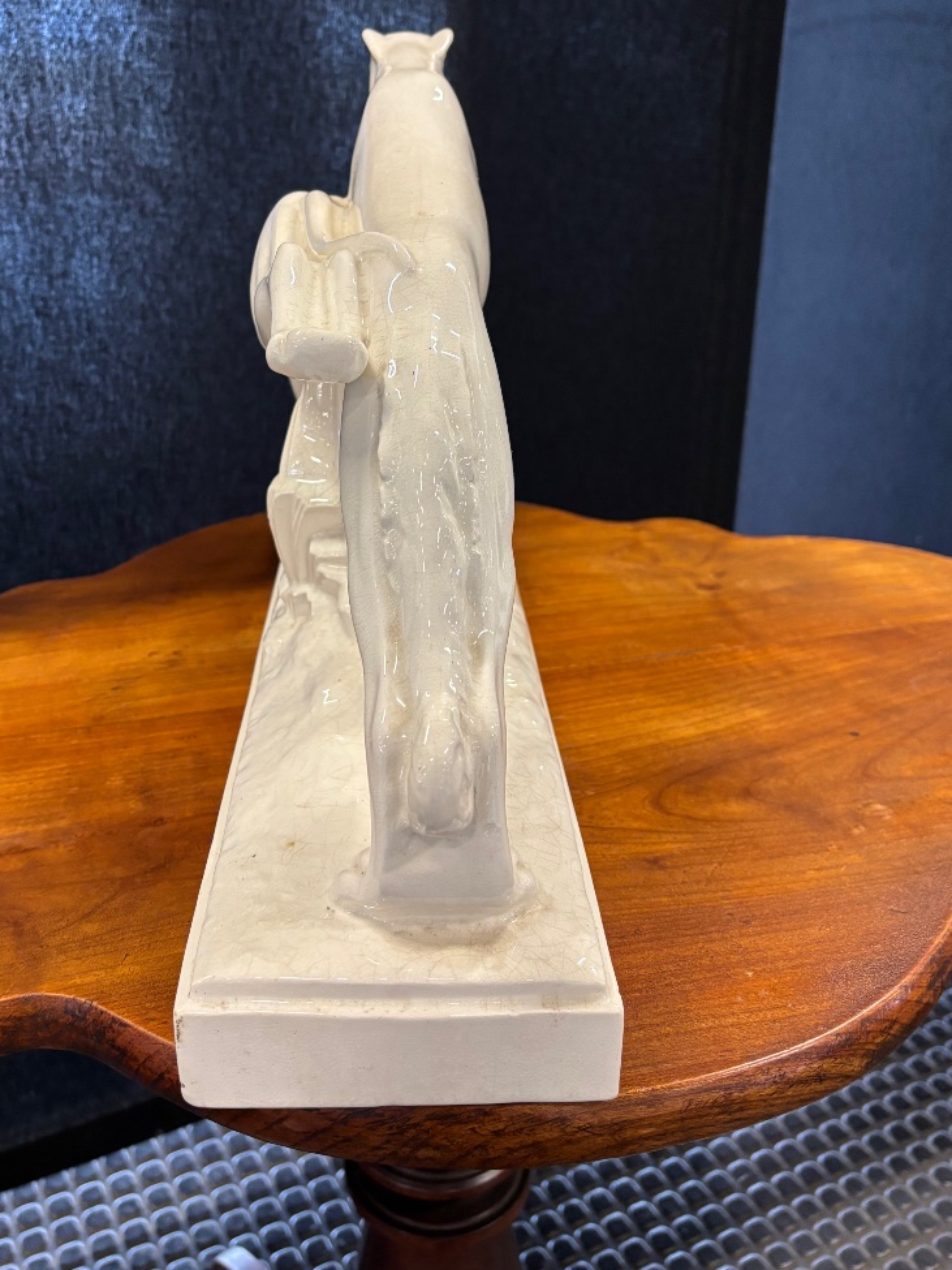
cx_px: 408
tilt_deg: -19.4
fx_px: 1174
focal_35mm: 32
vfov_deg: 56.4
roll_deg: -0.2
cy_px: 504
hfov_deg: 44.0
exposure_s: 1/60
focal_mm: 5.96
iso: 320
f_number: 1.6
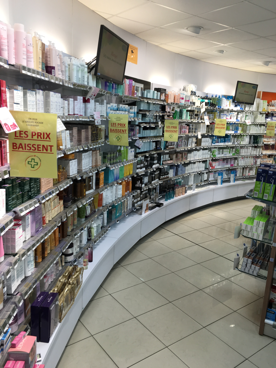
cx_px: 138
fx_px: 308
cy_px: 184
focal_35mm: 29
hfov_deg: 48.2
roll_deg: -1.2
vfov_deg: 61.7
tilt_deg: -12.3
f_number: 2.2
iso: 32
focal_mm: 4.15
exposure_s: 1/50
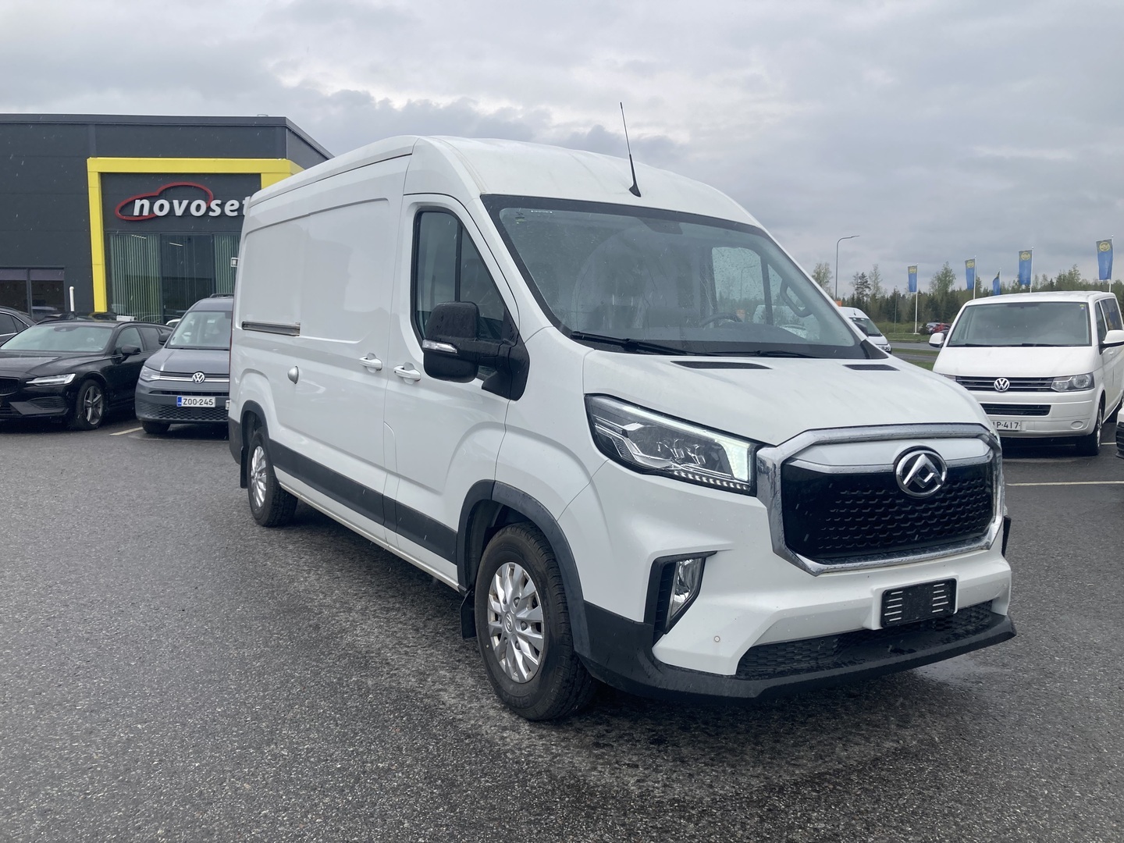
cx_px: 562
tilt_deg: -5.4
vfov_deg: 49.7
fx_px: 909
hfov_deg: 63.4
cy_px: 422
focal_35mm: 28
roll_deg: +0.1
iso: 20
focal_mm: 3.99
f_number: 1.8
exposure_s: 1/857
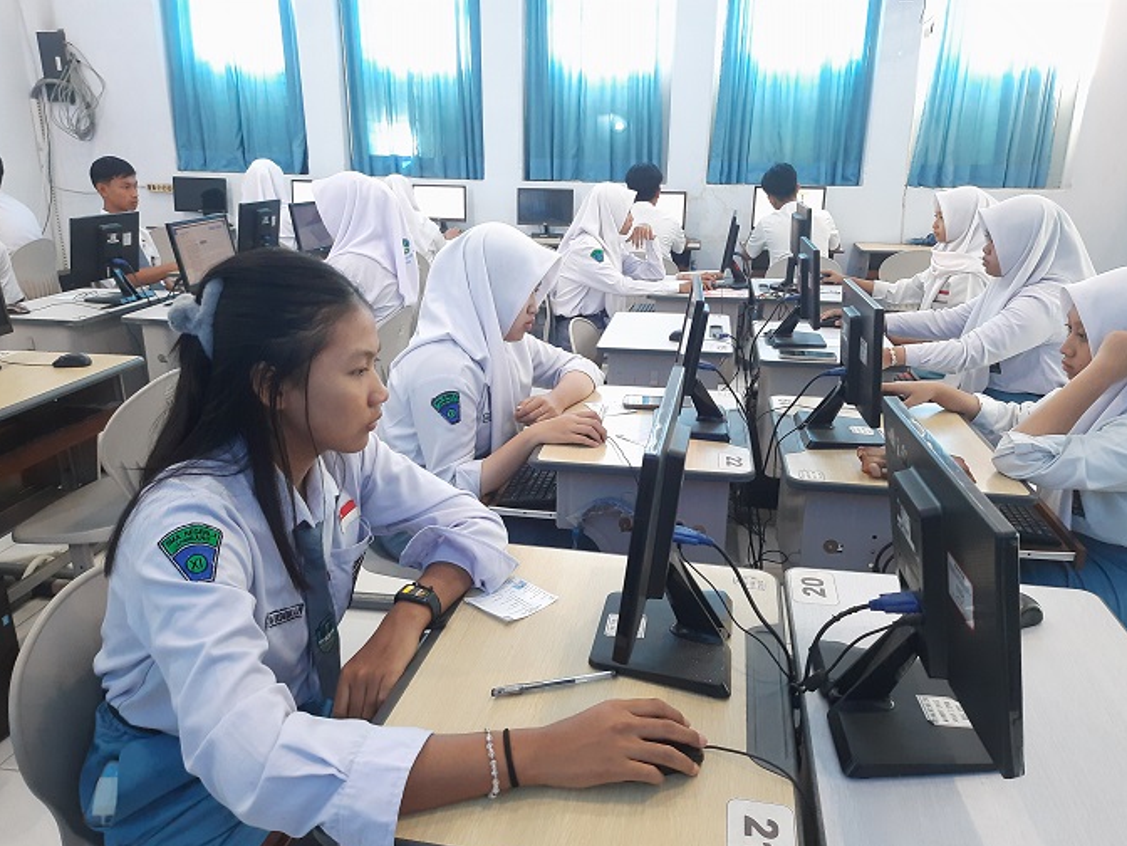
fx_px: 814
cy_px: 439
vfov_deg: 54.9
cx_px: 575
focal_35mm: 25
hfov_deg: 69.4
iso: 500
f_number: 1.8
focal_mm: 5.23
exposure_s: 1/25
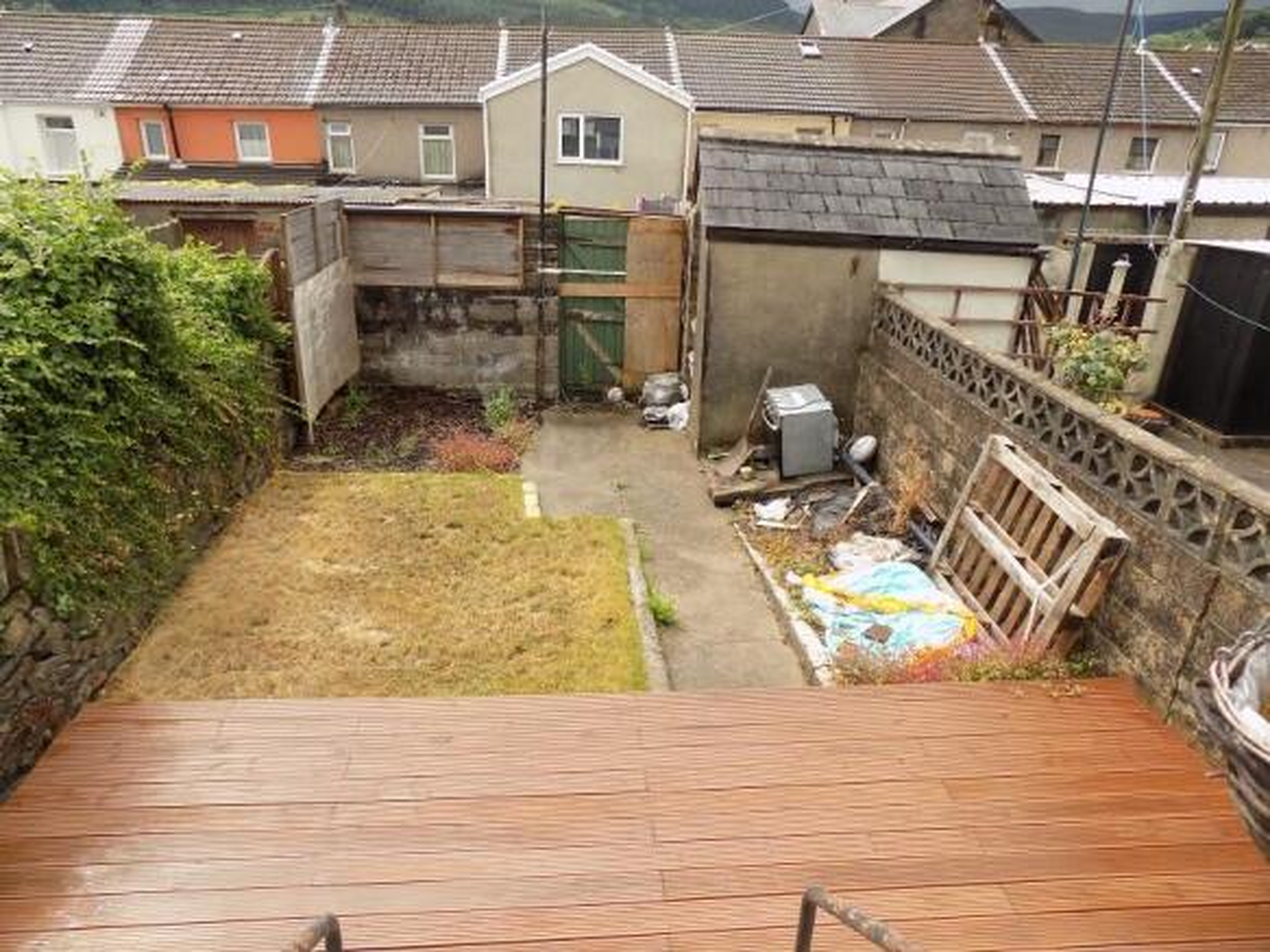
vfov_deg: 58.9
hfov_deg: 73.9
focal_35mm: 23
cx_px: 635
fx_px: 844
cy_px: 476
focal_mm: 4
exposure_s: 1/320
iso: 80
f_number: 3.1
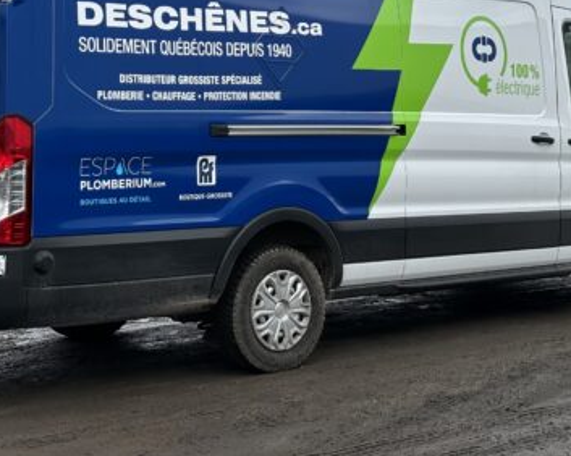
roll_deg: -0.2
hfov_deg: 20.8
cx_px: 301
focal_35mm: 92
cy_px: 82
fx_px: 1554
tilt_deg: +0.2
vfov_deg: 16.6
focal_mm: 5.96
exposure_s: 1/1499
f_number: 1.6
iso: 40
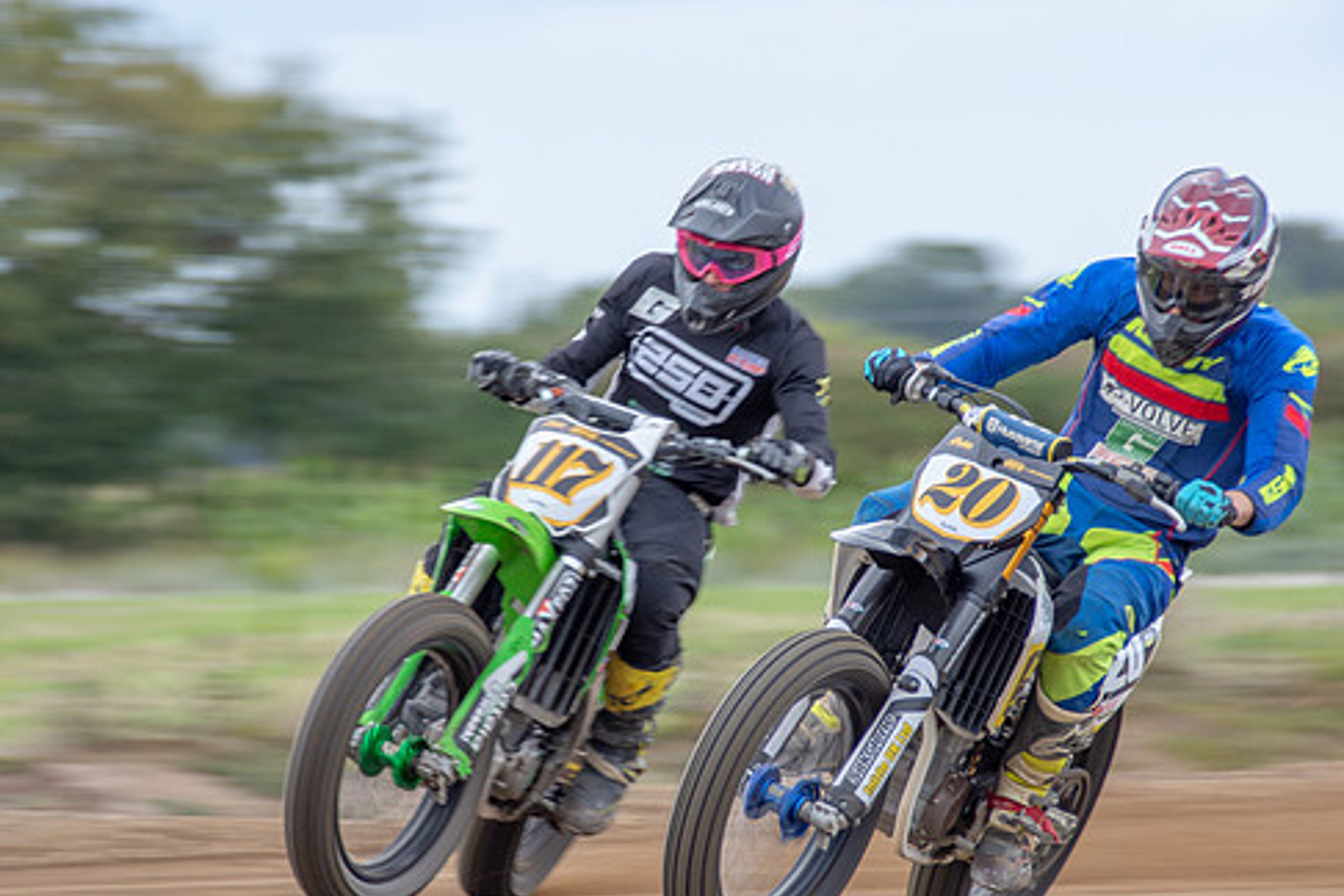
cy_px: 449
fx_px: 18217
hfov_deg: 4.2
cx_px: 661
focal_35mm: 488
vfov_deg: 2.8
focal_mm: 210
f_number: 8
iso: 160
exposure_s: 1/100
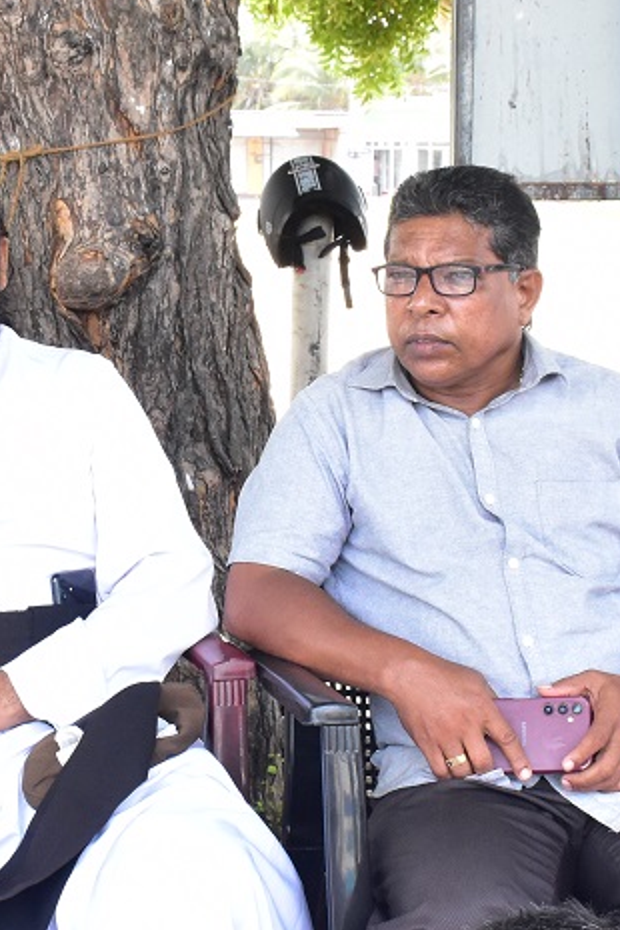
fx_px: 2402
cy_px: 422
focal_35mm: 93
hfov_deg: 14.7
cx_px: 222
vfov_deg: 21.9
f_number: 11
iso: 2000
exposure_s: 1/200
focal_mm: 24
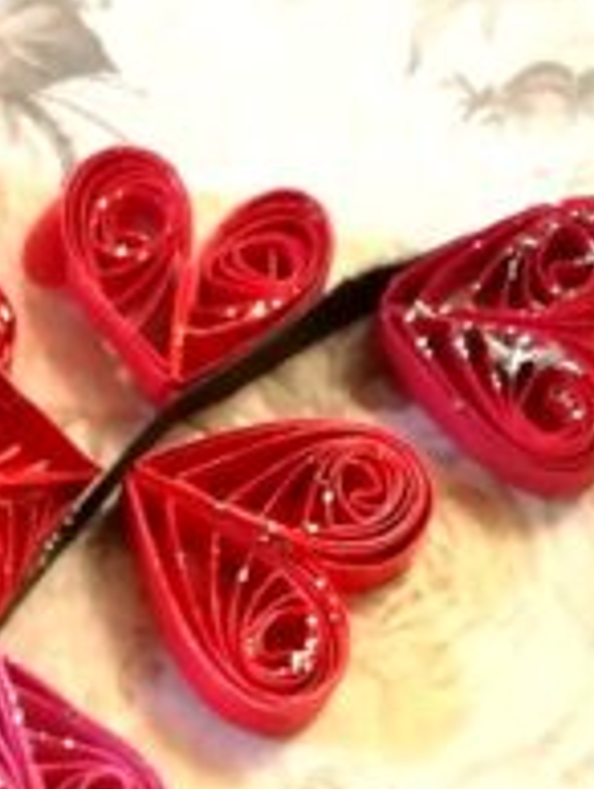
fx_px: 2443
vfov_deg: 16.4
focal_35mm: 107
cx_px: -252
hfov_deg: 13.2
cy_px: 1265
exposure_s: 1/25
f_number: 2.2
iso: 320
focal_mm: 3.83
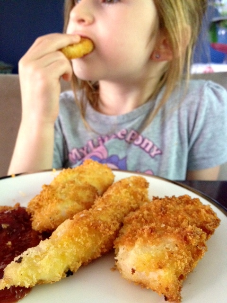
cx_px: 114
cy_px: 152
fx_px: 306
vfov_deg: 52.6
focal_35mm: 35
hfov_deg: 40.7
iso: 400
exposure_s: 1/17
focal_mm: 4.28
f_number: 2.4
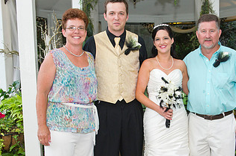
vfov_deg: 22.7
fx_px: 386
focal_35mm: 59
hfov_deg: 33.7
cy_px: 119
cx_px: 157
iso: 800
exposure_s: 1/100
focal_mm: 32
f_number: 3.5
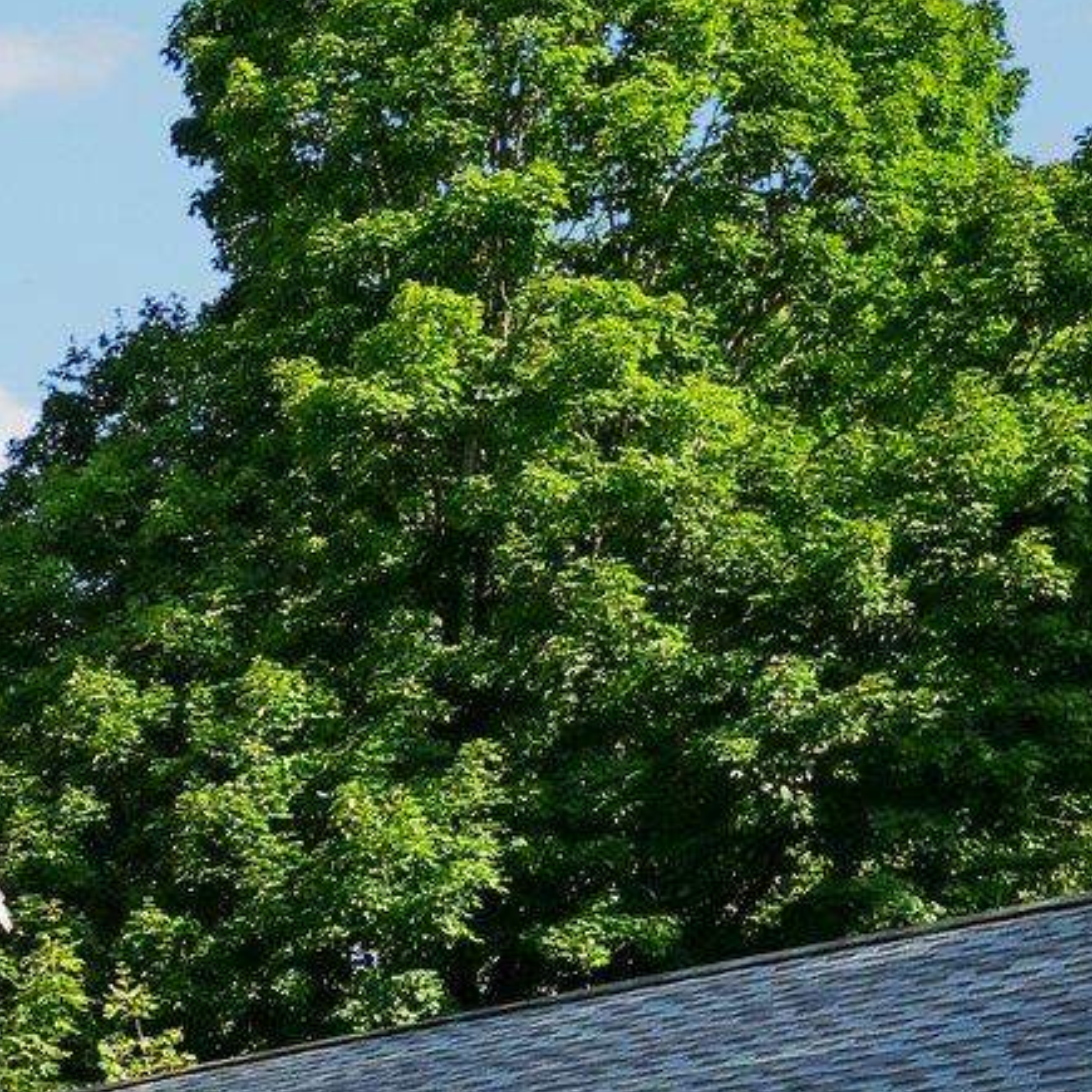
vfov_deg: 26.2
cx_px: -464
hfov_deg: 22.8
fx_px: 2284
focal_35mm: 64
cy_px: 933
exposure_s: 1/800
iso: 400
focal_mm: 16
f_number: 8
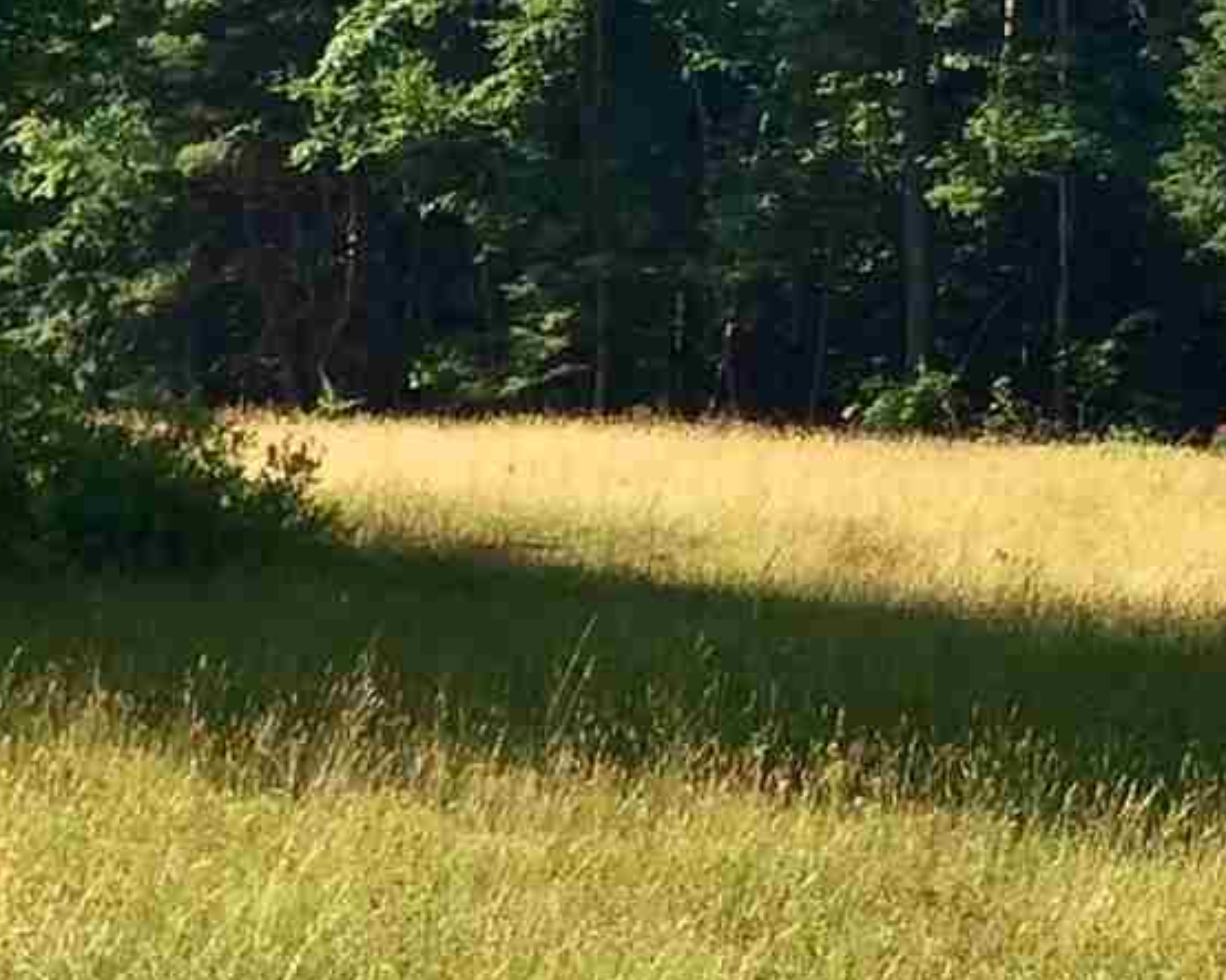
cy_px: 779
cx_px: 49
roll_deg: -2.8
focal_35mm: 157
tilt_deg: -10.3
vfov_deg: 9.8
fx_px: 5696
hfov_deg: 12.2
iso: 32
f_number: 2.2
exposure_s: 1/1325
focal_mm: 4.15
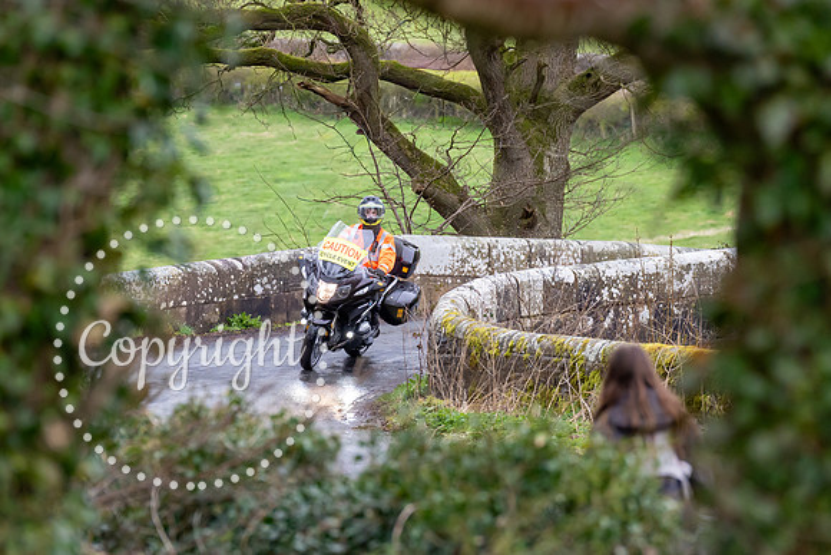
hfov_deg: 7.6
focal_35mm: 272
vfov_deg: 5.0
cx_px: 423
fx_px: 6289
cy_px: 266
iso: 1600
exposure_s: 1/1000
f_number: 4
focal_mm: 200
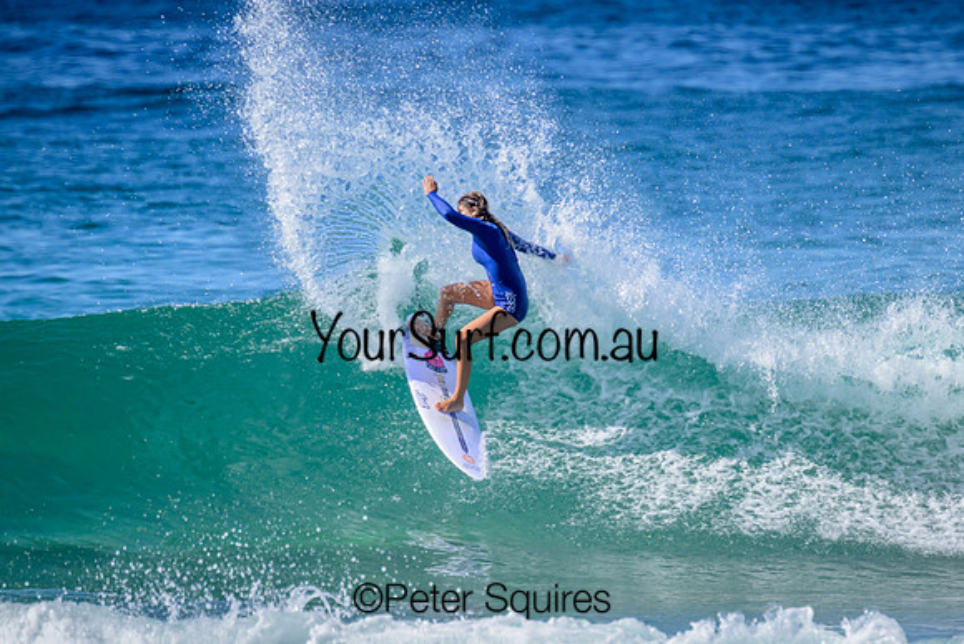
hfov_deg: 2.3
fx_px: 23778
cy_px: 357
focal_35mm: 888
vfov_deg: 1.5
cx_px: 533
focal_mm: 800
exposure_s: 1/2000
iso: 1250
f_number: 11
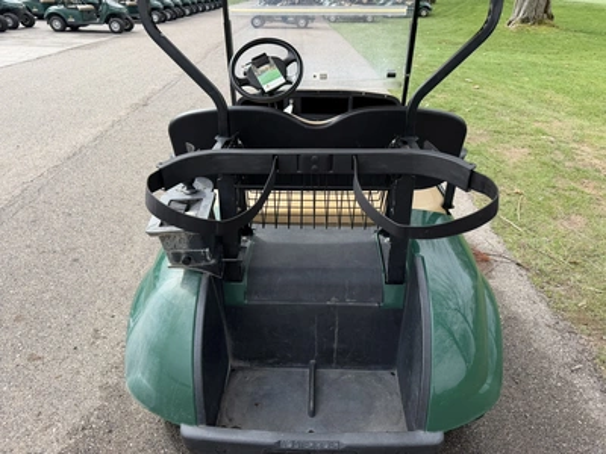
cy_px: 227
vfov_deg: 56.8
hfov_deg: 71.6
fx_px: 420
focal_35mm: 24
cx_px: 303
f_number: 1.78
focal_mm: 6.76
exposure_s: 1/1385
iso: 80
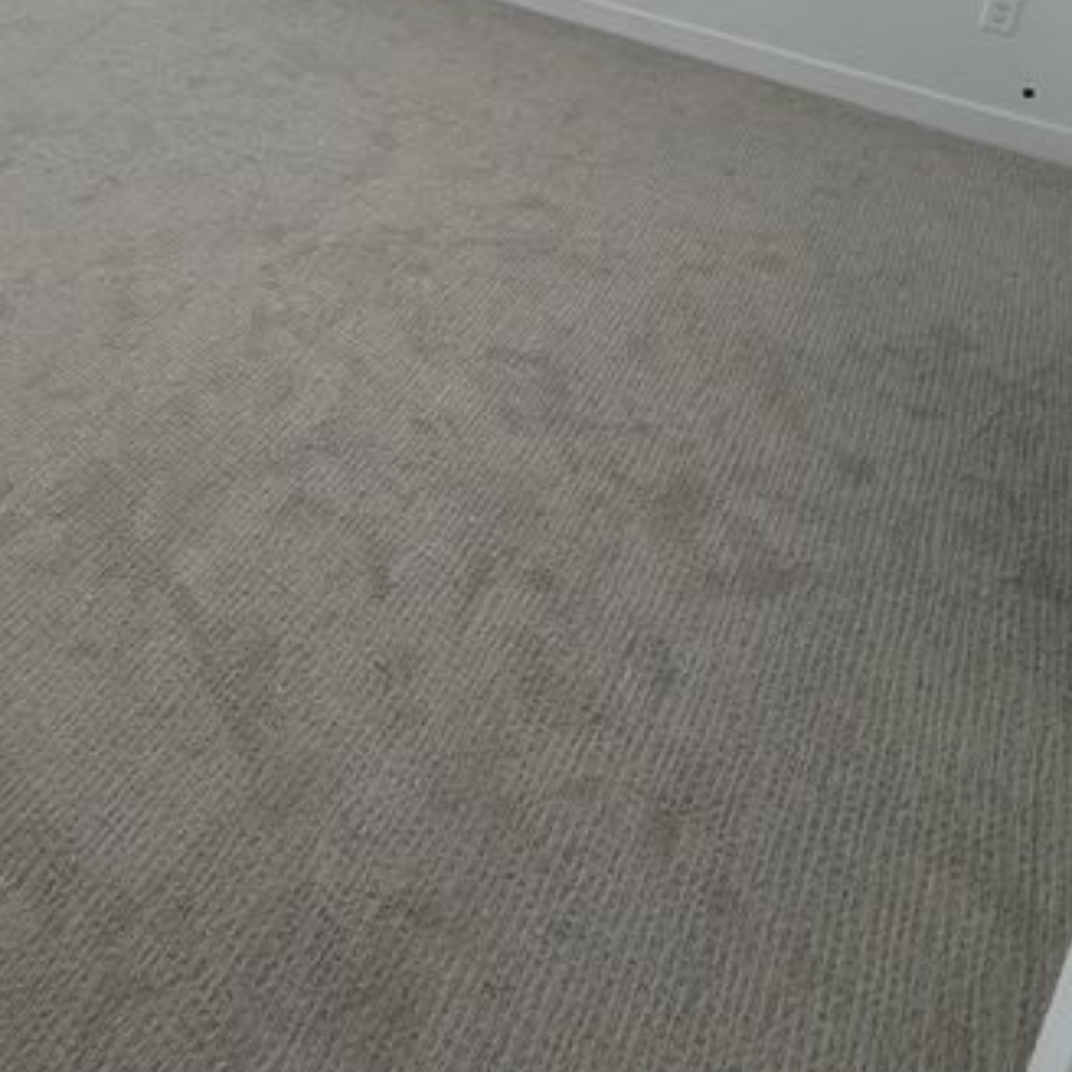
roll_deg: -0.9
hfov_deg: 53.5
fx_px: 1016
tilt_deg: -14.6
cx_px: 288
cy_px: -137
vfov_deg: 42.3
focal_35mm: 29
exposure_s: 1/290
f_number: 2.2
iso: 64
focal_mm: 2.22
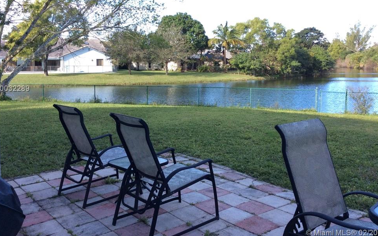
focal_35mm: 37
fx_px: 381
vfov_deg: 34.3
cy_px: 89
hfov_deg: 52.7
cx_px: 189
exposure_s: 1/244
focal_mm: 3.3
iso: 32
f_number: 2.4
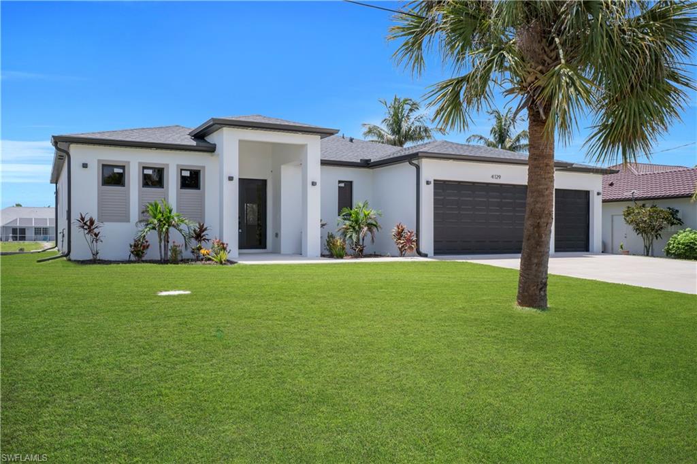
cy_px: 232
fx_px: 581
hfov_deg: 61.9
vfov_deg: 43.6
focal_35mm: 30
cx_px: 348
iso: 100
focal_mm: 20
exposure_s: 1/250
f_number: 8
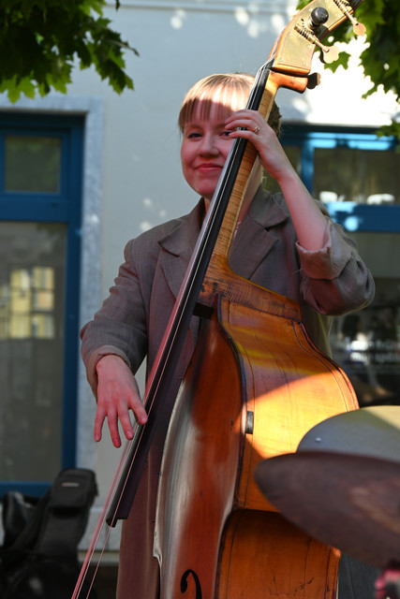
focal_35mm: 132
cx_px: 200
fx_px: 2199
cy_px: 300
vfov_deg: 15.5
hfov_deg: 10.4
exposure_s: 1/100
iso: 100
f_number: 6.3
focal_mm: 88
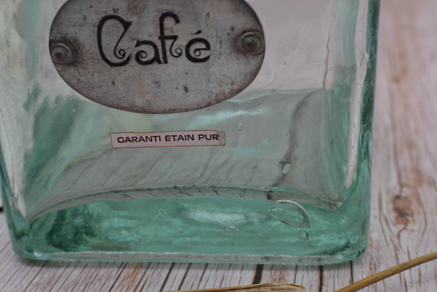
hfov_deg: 37.9
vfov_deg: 25.8
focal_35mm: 52
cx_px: 218
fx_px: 637
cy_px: 146
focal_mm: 35
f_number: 5.6
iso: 200
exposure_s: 1/125
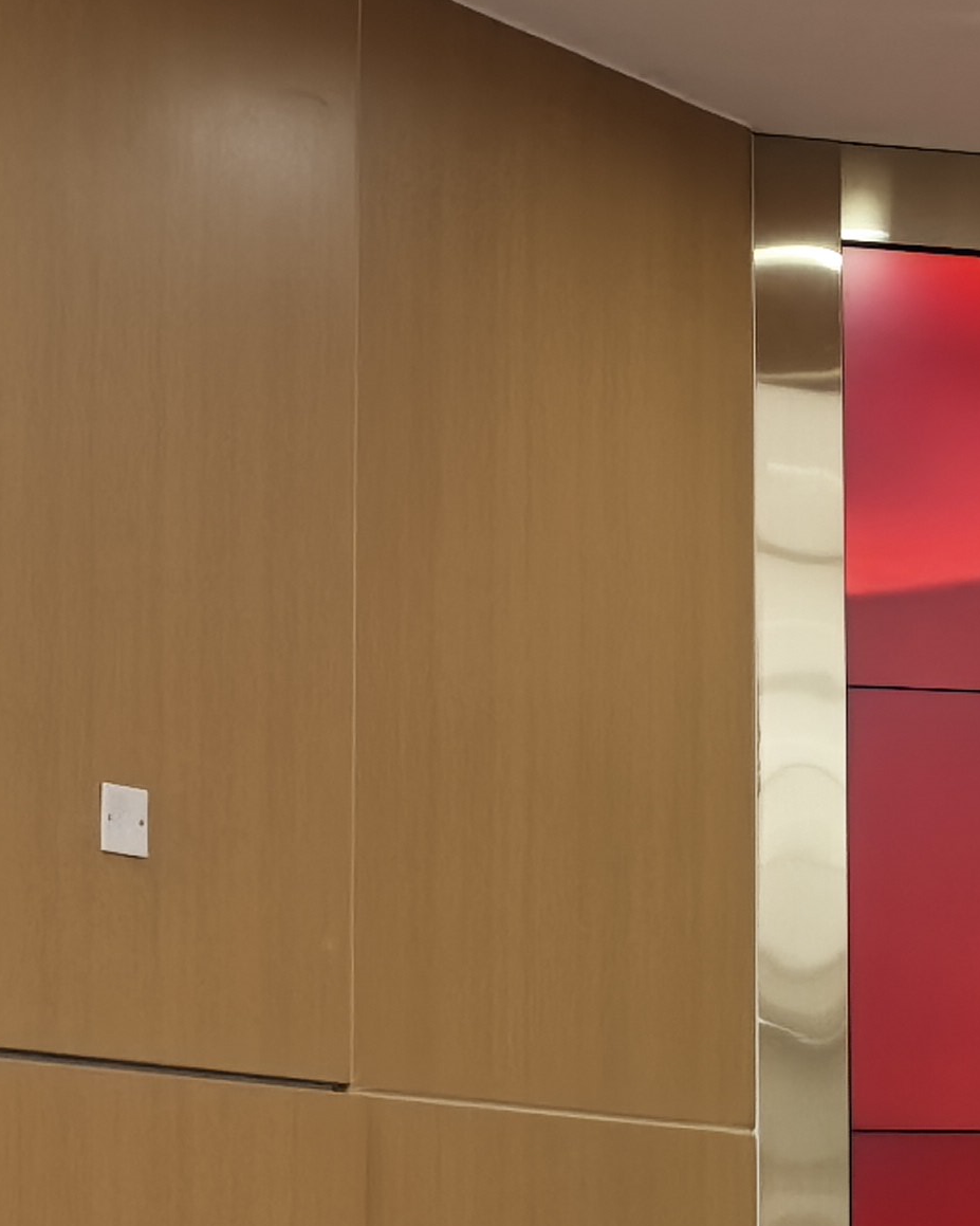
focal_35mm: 138
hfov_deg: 10.6
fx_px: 5004
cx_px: 1628
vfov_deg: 13.8
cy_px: 1122
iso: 64
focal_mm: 5.75
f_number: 2
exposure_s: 1/100
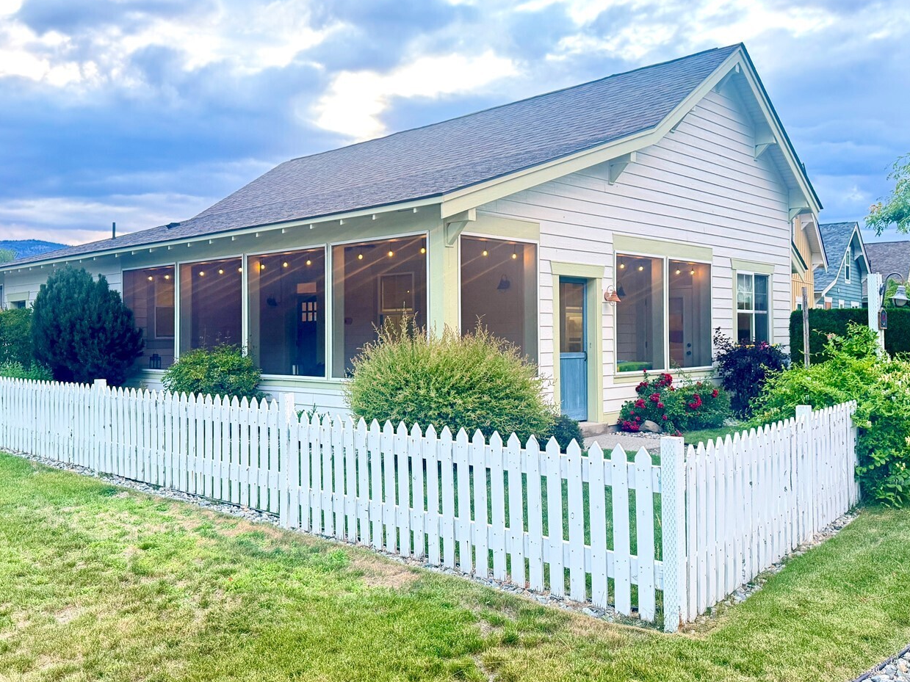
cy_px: 324
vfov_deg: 45.4
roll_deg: +0.5
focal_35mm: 31
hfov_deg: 58.4
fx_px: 815
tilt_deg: +0.2
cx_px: 445
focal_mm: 6.76
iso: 250
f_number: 1.78
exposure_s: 1/60
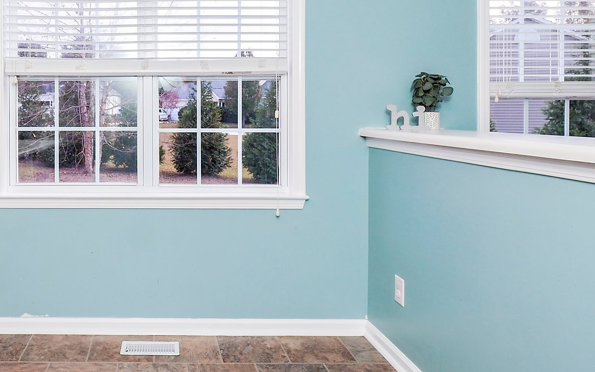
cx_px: 149
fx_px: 470
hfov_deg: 61.1
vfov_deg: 42.7
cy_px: 131
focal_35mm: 29
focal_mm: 7
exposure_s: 1/250
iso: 100
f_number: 5
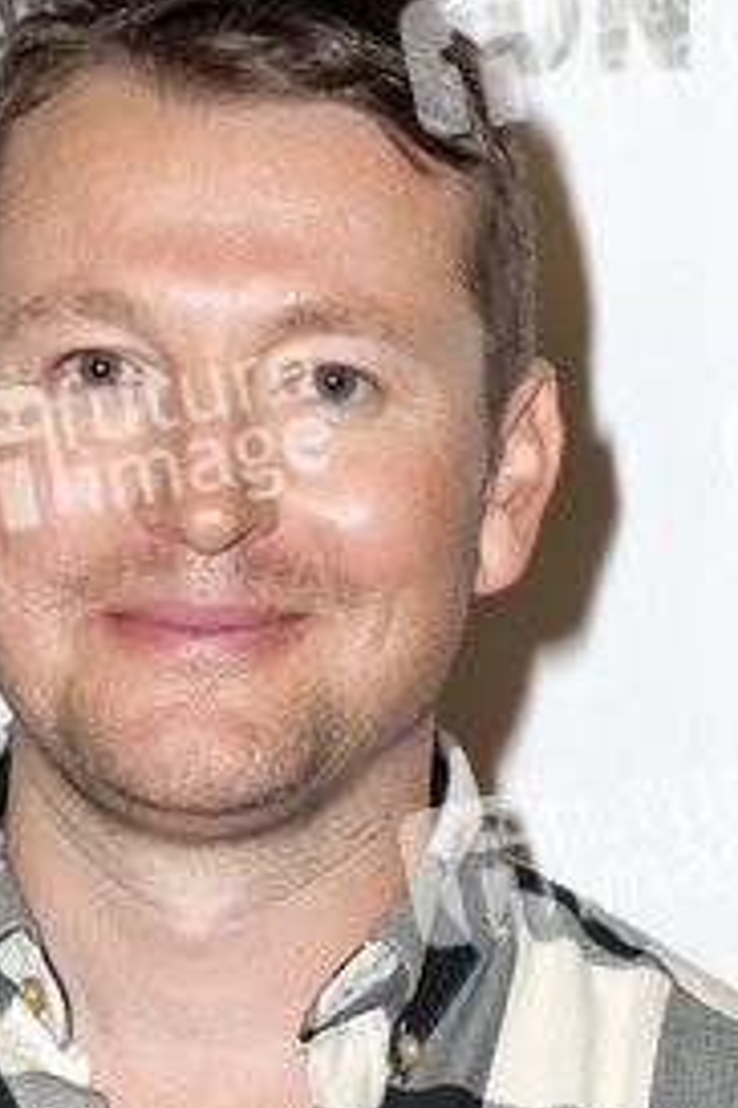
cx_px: 241
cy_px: 649
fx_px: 2798
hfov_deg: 15.0
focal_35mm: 91
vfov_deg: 22.4
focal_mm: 62
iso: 400
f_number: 4
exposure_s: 1/400
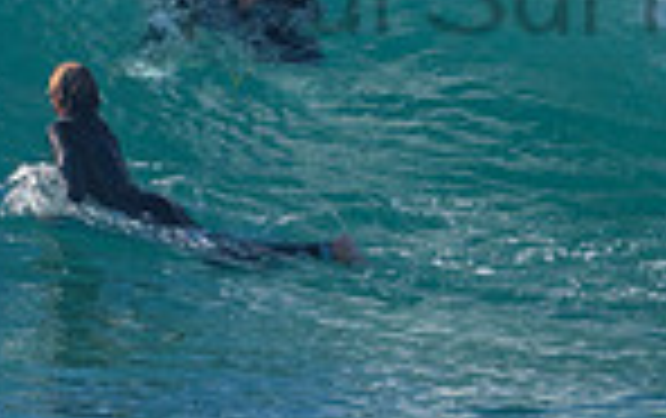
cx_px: 626
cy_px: -70
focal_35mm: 2441
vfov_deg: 0.5
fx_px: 44373
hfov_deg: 0.9
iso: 220
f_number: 5.6
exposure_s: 1/2000
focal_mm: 500
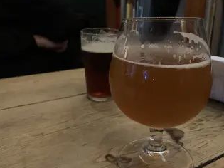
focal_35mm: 33
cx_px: 127
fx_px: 213
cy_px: 75
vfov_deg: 42.9
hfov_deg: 55.2
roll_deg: -1.8
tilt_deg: -17.6
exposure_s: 1/15
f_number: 1.8
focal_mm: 4.25
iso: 800
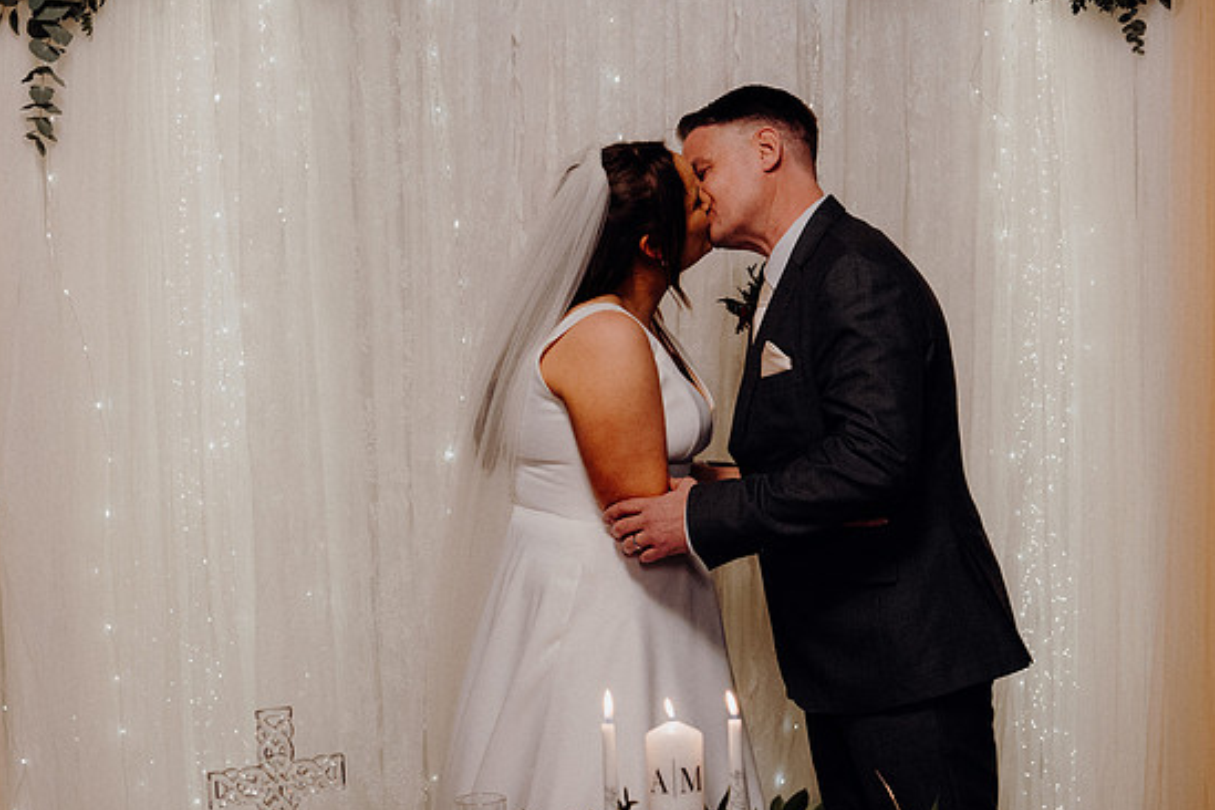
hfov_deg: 27.3
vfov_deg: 18.4
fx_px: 2497
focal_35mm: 74
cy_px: 417
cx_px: 600
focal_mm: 47
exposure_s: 1/160
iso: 1600
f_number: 3.5
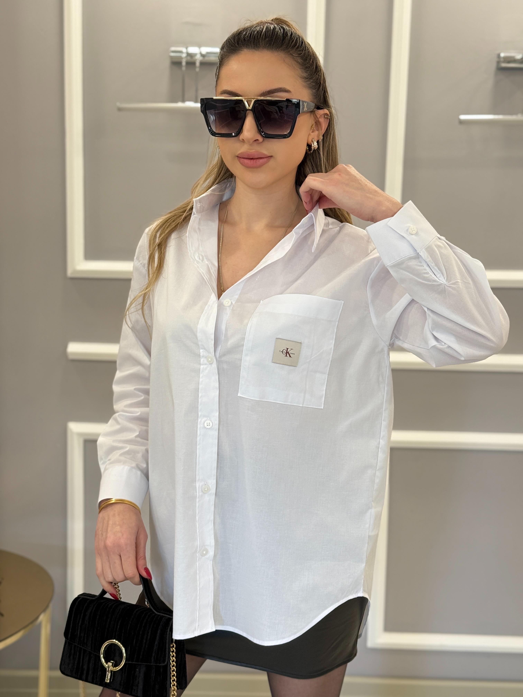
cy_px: 348
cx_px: 262
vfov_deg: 39.7
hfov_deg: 30.3
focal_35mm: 48
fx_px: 967
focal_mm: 6.76
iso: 100
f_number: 1.78
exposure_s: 1/82
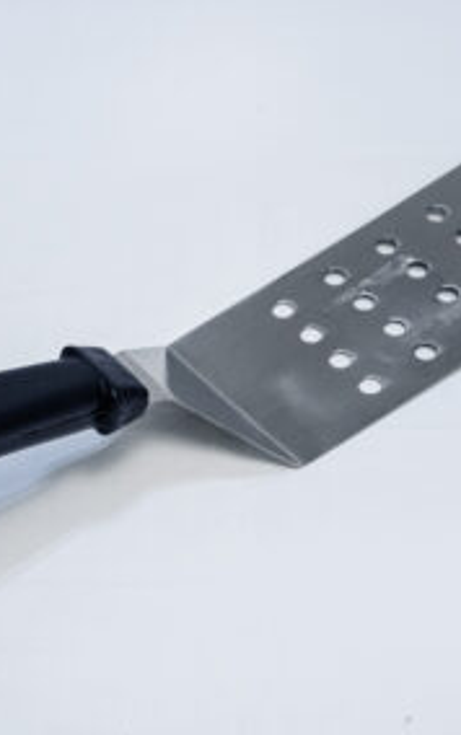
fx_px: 2167
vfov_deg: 19.3
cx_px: 212
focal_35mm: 108
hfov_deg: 12.1
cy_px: 366
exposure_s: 1/160
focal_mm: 70
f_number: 14
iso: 6400
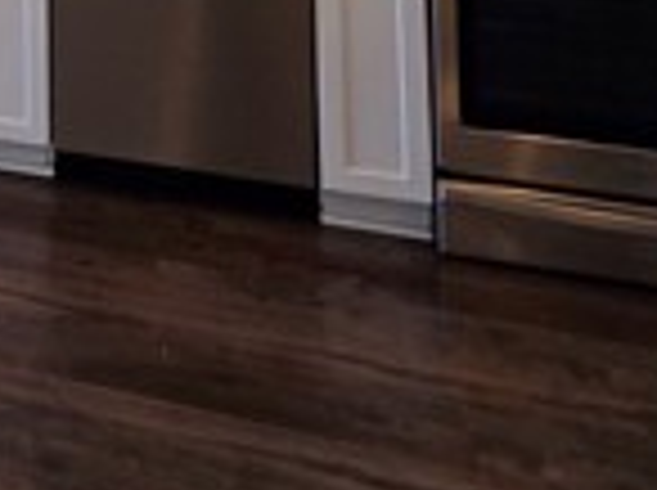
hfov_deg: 26.3
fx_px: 1080
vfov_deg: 19.9
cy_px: -351
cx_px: -288
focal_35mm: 57
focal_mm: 2.2
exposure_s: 1/120
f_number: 2.2
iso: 80
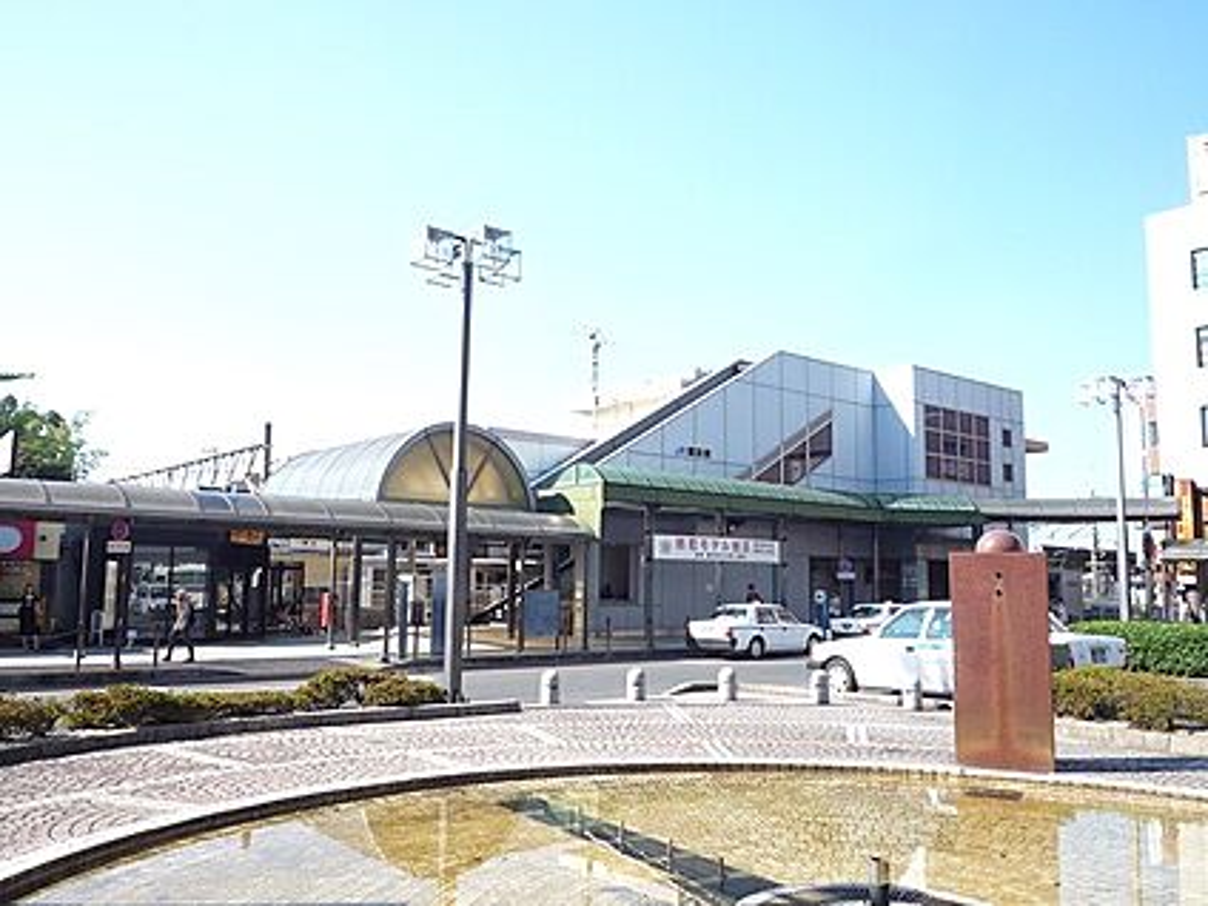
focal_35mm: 29
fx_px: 1012
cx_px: 604
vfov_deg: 48.2
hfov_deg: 61.7
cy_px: 453
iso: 100
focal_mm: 4.4
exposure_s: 1/500
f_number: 2.8
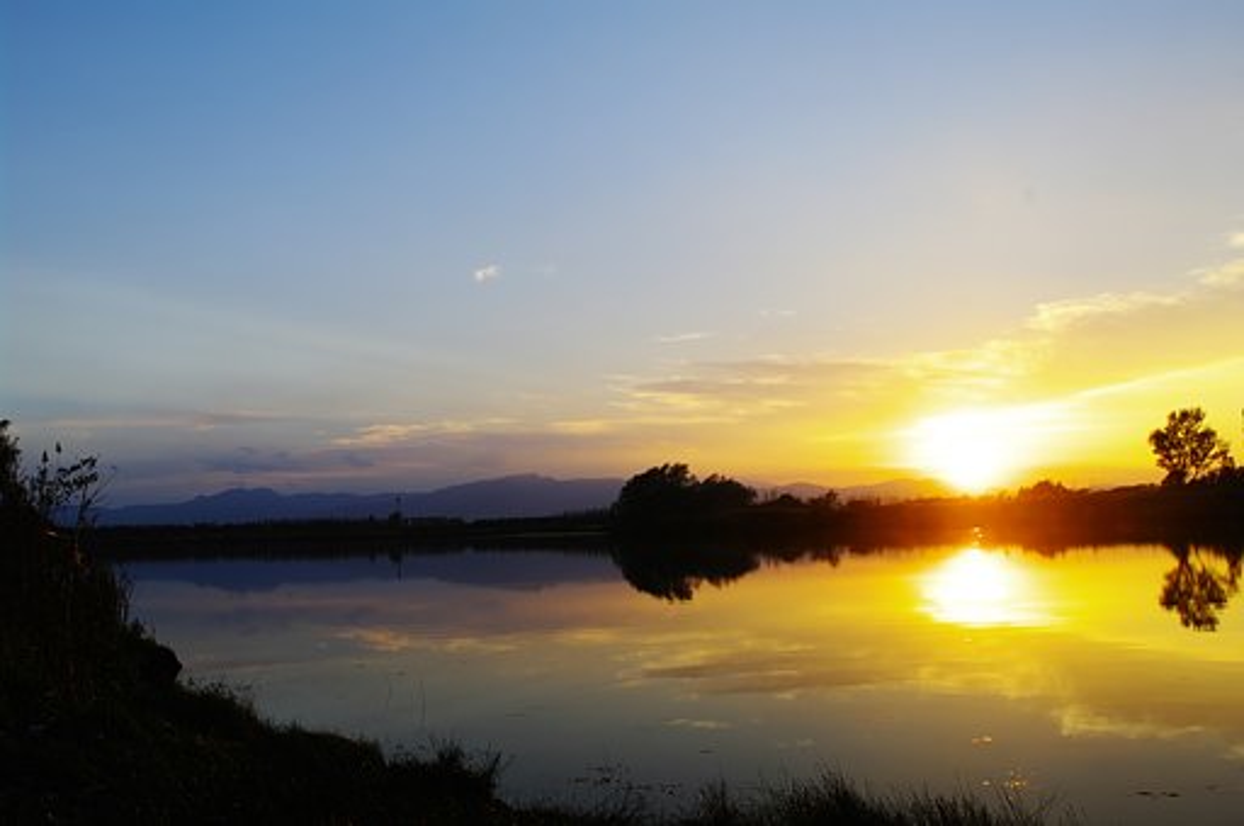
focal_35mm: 36
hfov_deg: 53.2
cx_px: 622
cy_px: 413
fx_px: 1242
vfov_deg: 36.8
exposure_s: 1/25
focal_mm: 24
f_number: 11
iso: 100
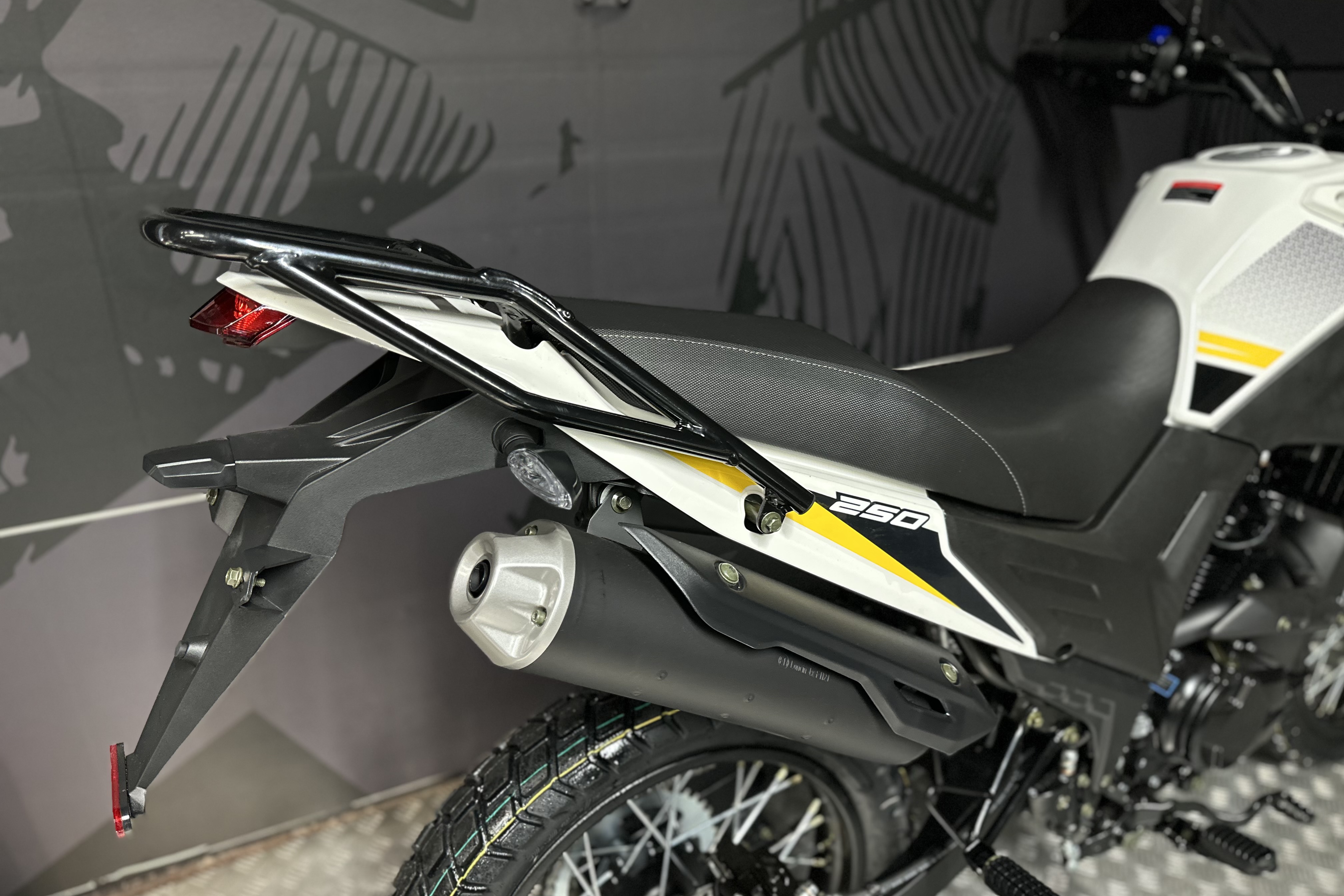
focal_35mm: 25
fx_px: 933
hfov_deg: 71.5
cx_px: 673
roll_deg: -1.2
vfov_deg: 51.2
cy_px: 484
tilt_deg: -27.9
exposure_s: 1/60
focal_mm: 6.86
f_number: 1.78
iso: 320
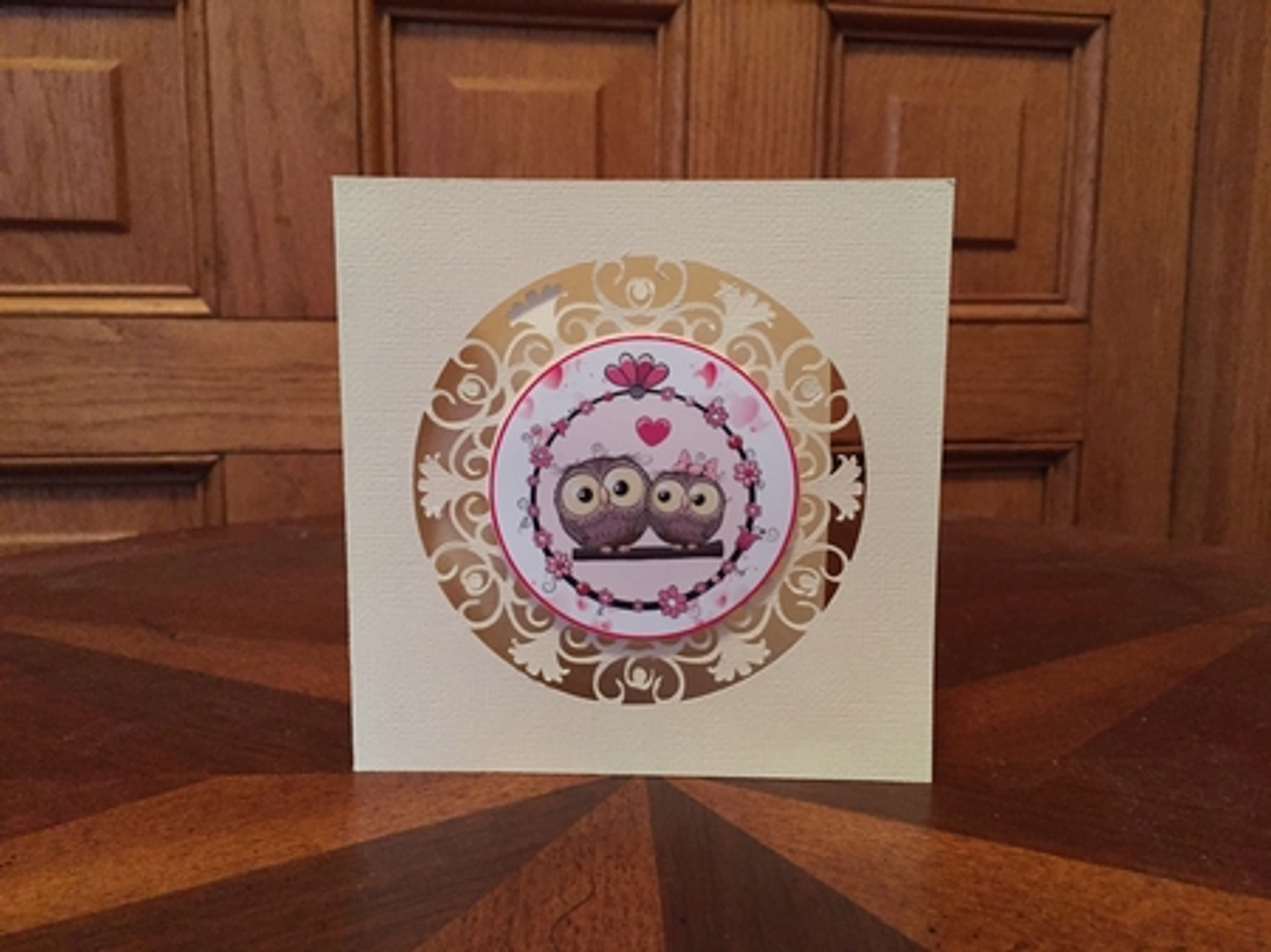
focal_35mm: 29
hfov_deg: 61.7
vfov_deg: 48.2
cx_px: 636
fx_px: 1064
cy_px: 476
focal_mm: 4.15
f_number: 2.2
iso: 500
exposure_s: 1/15
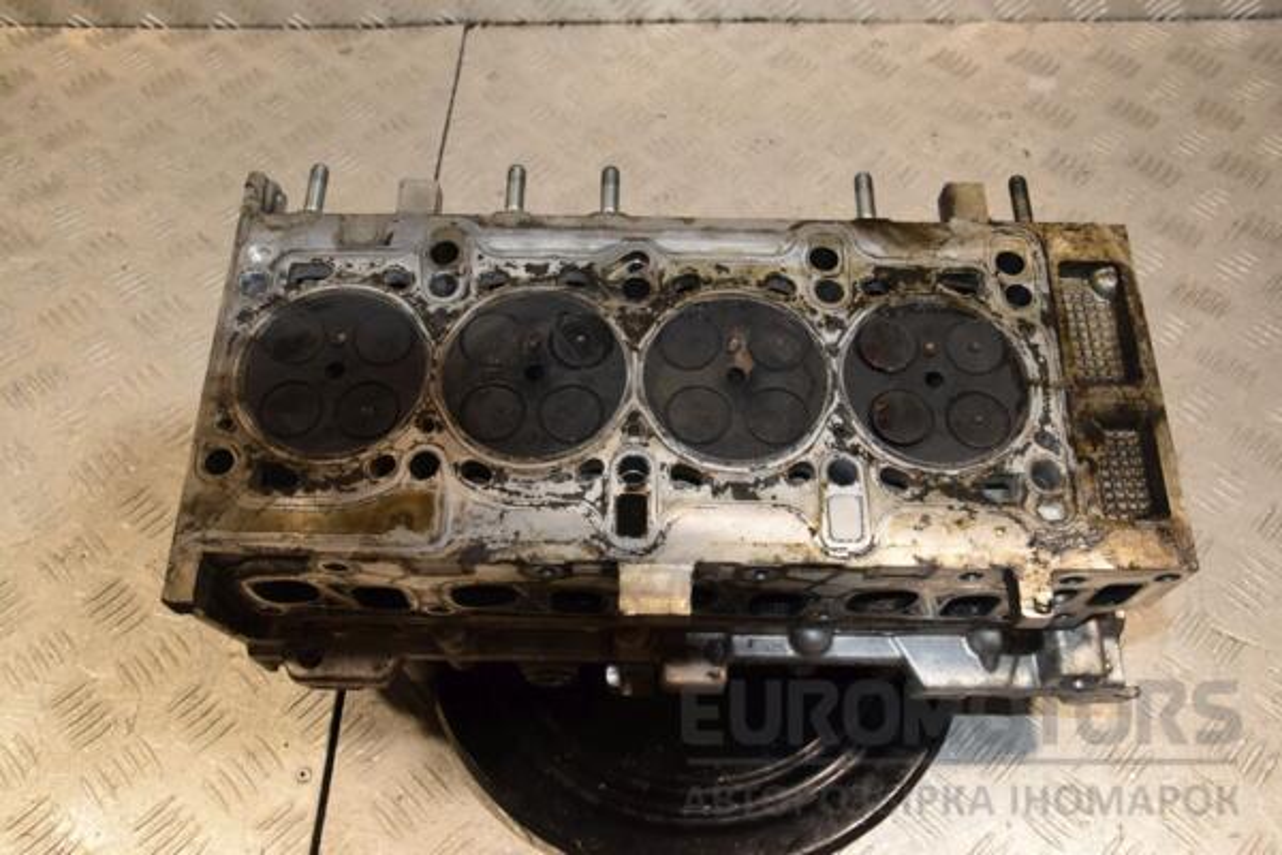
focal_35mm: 33
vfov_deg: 40.0
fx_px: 1175
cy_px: 428
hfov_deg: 57.2
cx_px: 641
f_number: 9
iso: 1600
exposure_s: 1/200
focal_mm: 22
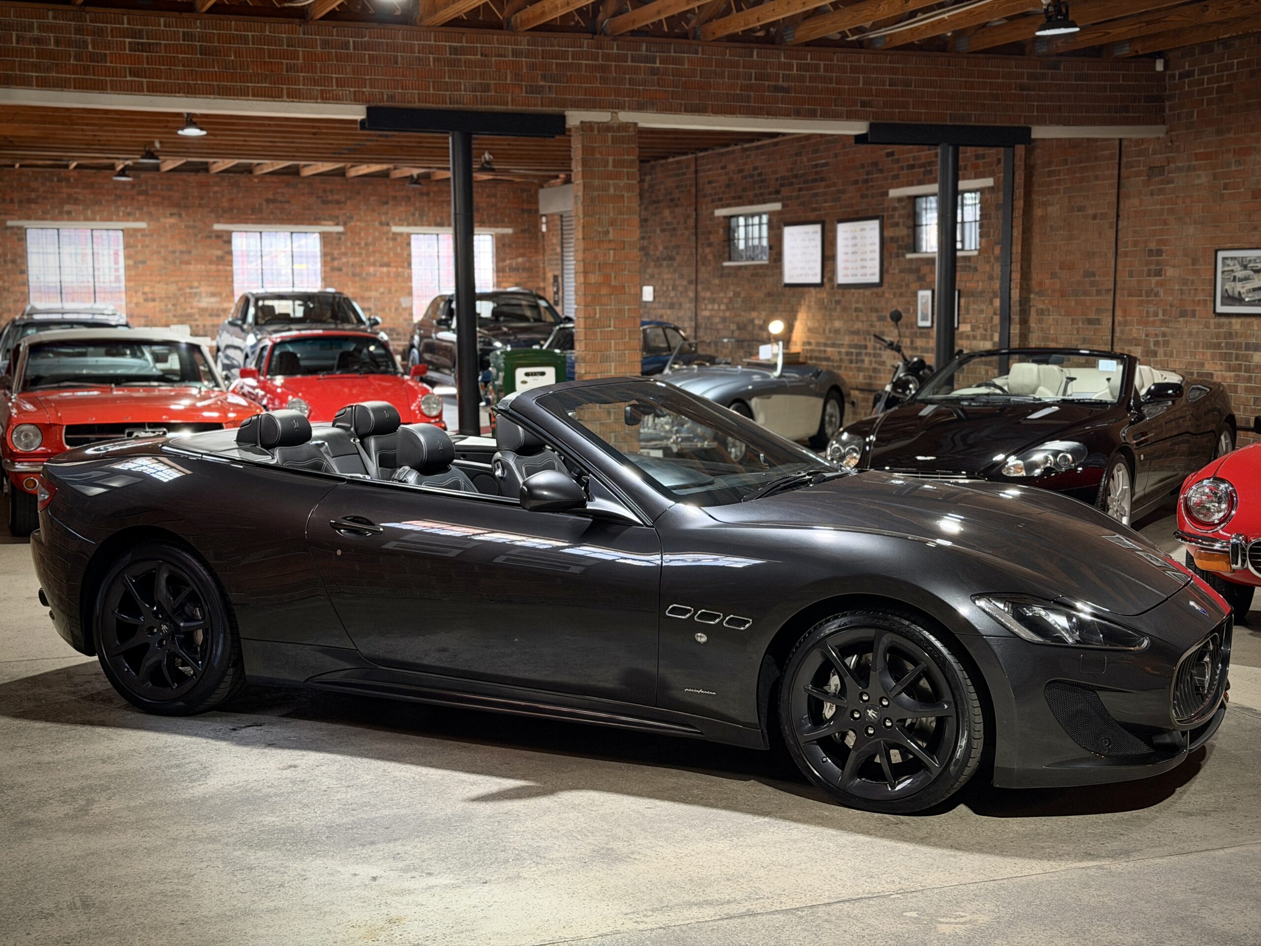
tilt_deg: -6.4
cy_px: 473
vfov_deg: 30.3
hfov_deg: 39.7
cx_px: 630
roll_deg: +0.5
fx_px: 1749
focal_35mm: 48
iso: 200
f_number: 1.78
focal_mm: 6.76
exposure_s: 1/33
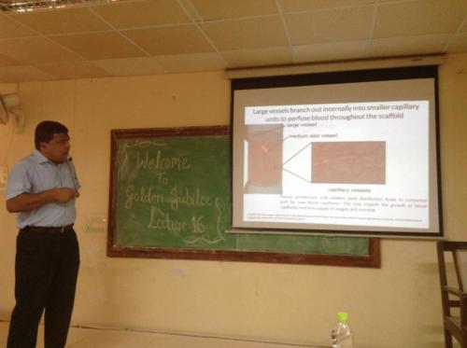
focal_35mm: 33
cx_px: 234
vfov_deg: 42.8
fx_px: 444
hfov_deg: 55.4
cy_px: 174
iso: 160
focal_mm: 3.3
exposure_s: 1/25
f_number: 2.4
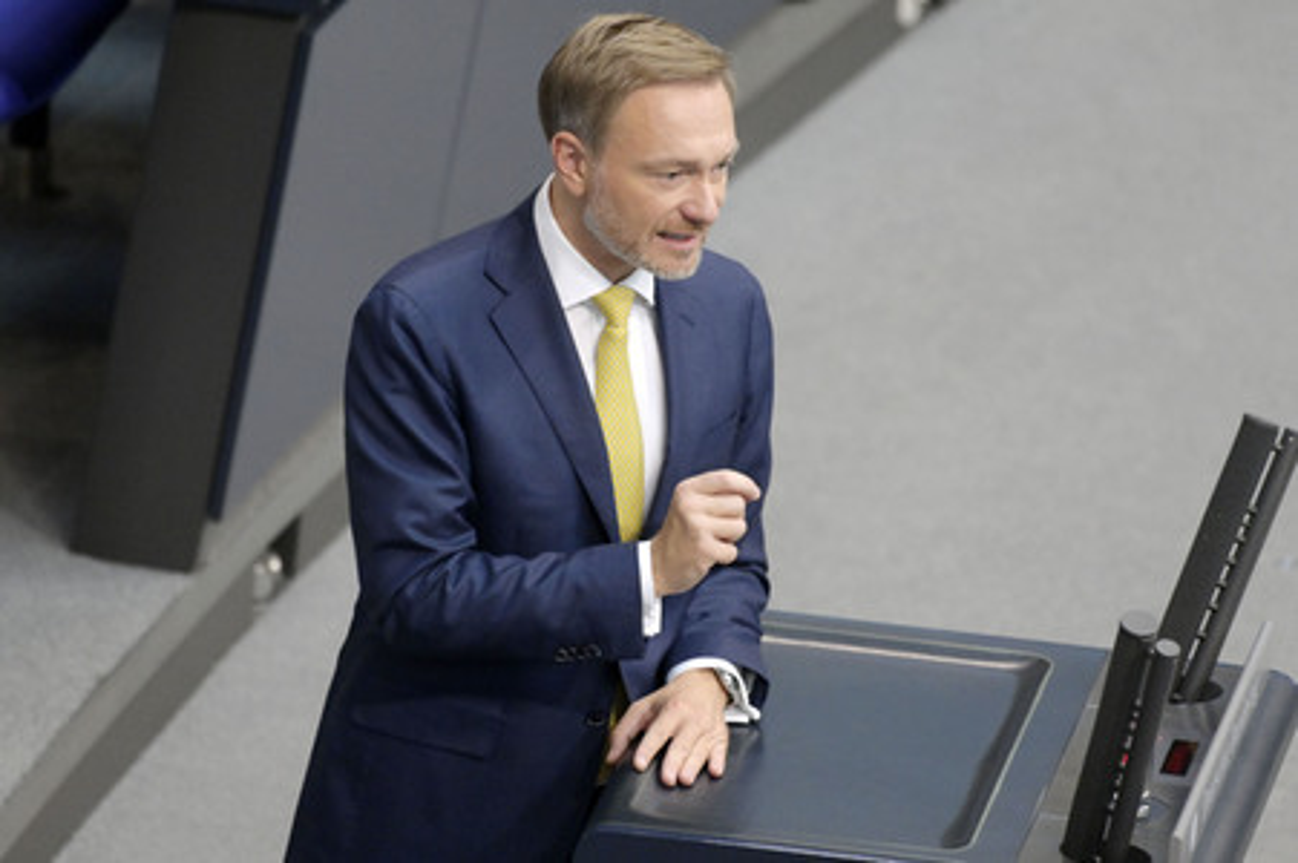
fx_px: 18014
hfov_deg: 4.1
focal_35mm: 500
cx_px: 649
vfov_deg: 2.7
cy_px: 432
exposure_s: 1/320
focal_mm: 500
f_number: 6.3
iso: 8000
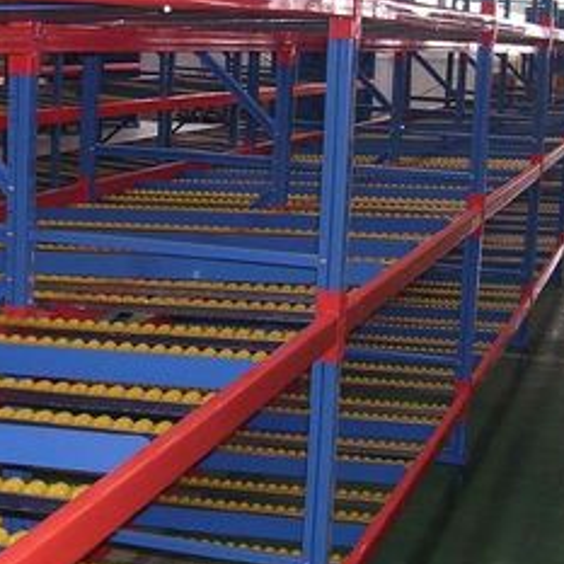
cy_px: 183
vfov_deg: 23.9
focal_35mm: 72
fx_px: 1327
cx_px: 235
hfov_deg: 24.0
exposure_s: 1/60.1
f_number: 2.8
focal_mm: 5.8
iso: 147
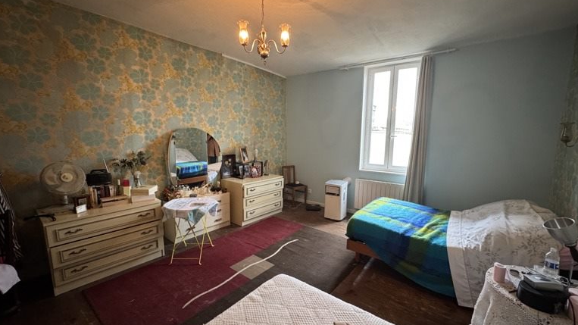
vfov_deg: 67.0
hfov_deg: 99.4
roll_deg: -0.3
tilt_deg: -8.2
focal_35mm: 16
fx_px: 245
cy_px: 169
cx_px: 294
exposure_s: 1/50
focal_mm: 2.22
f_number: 2.2
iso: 500
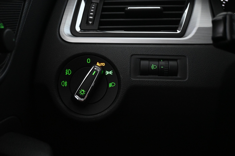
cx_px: 118
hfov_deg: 46.4
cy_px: 78
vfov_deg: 31.9
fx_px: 274
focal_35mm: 42
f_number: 4.5
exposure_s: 1/50
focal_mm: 28
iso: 7200
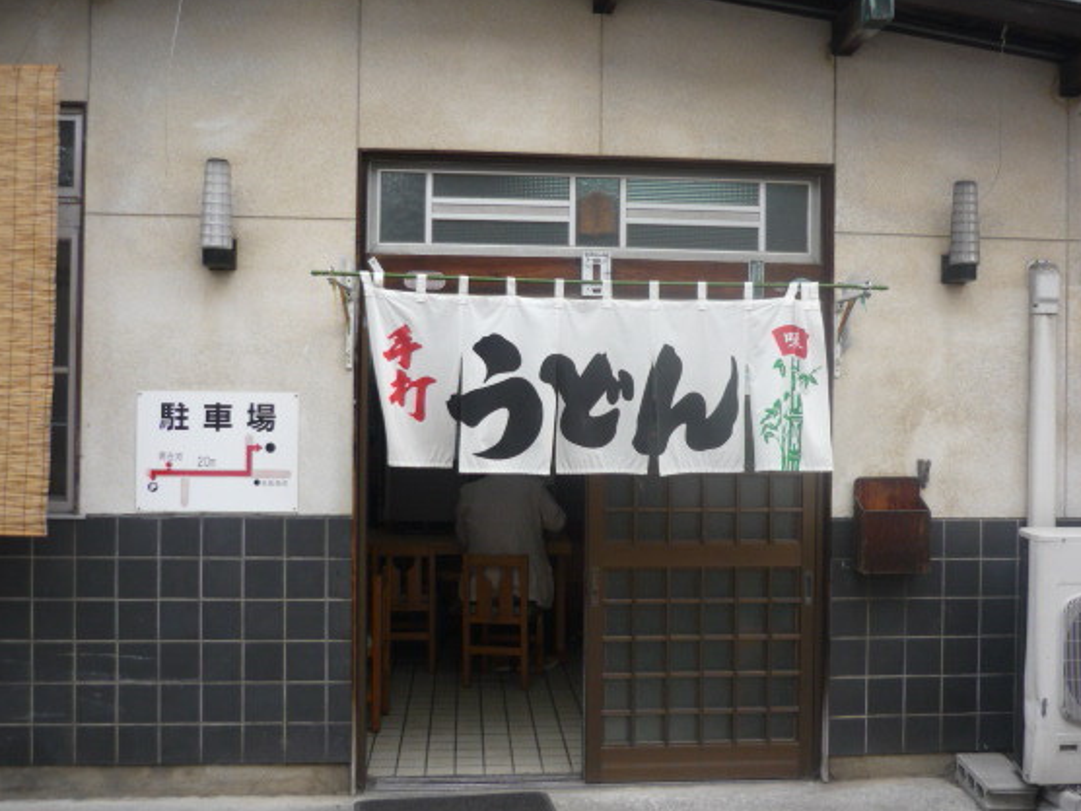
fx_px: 1187
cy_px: 395
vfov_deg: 37.7
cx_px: 585
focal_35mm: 38
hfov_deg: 48.9
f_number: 2.8
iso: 100
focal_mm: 5.5
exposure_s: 1/320
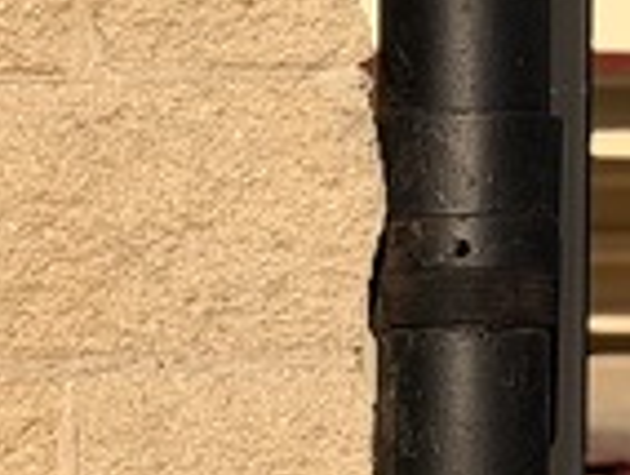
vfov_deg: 4.3
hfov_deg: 5.3
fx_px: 6308
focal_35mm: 346
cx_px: -1517
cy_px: 821
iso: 64
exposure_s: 1/7874
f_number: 1.78
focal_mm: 6.76
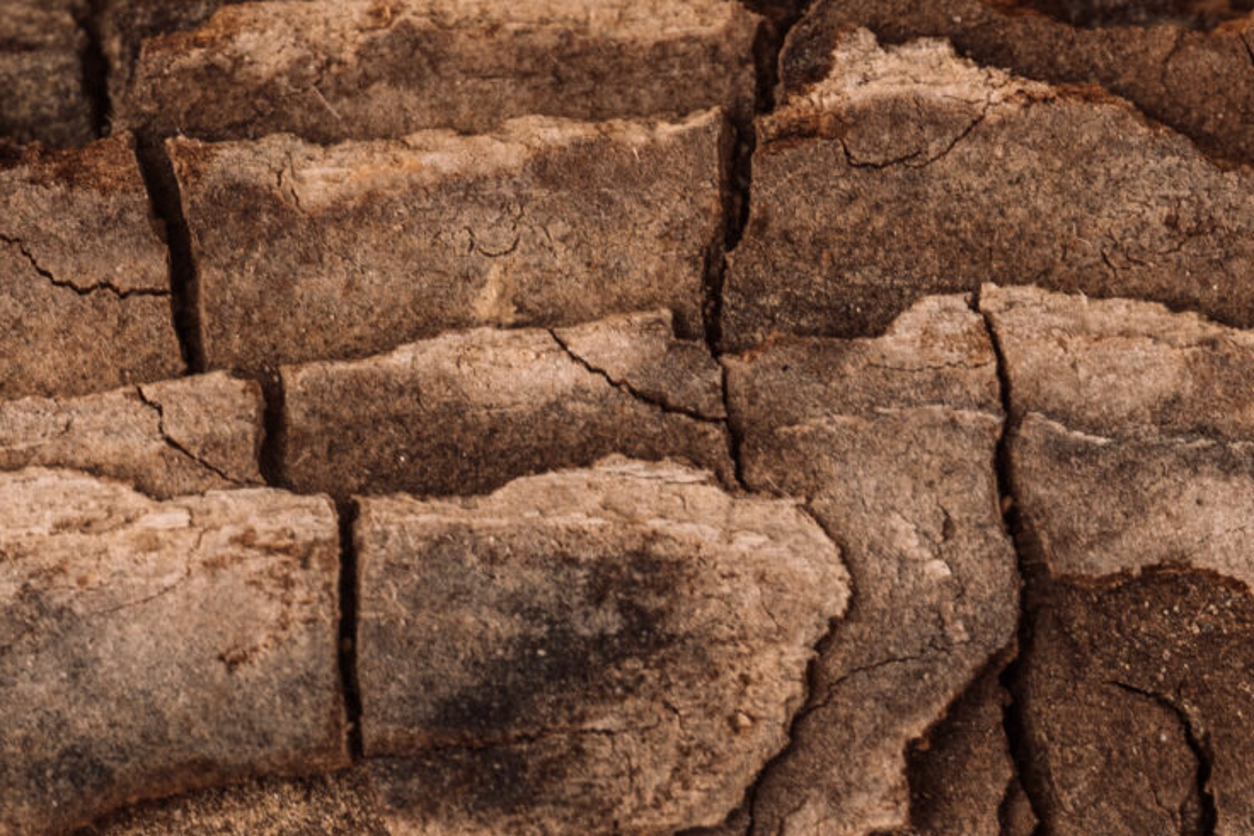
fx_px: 12716
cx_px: 312
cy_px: 1058
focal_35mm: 365
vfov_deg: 3.8
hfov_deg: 5.6
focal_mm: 105
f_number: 8
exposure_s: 1/160
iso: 125
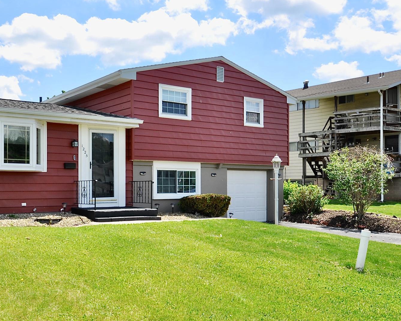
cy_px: 184
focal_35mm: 37
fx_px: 436
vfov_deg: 40.3
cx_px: 105
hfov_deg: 47.7
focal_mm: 17
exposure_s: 1/250
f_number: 8
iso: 200
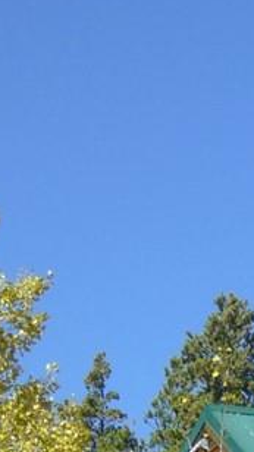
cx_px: 576
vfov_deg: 8.3
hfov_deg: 4.7
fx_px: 3057
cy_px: 605
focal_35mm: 255
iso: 100
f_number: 3.9
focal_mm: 8
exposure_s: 1/640
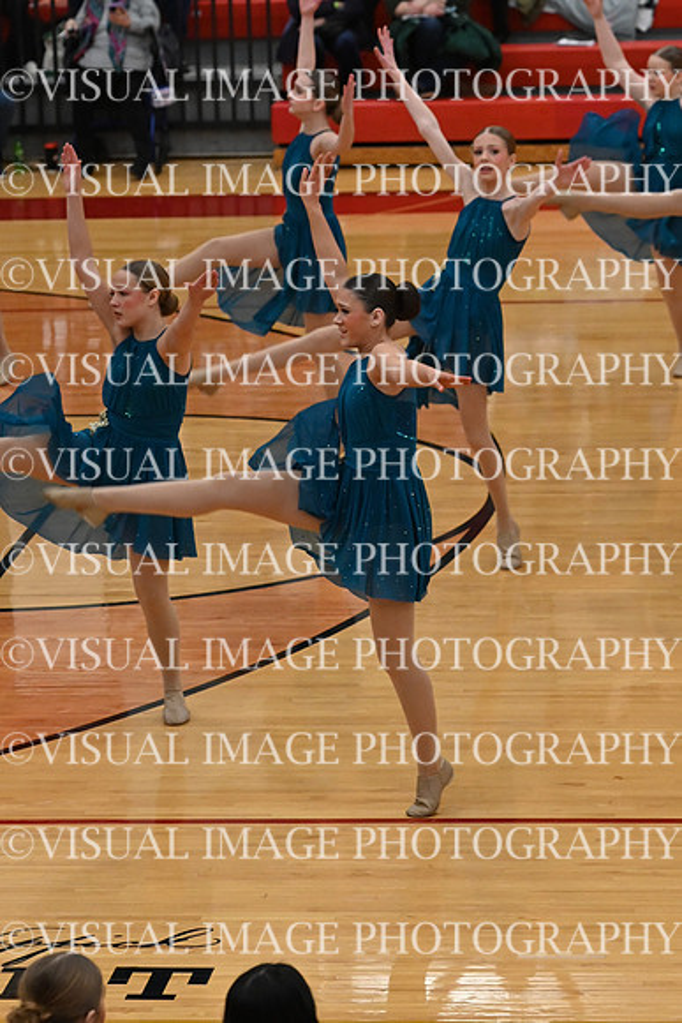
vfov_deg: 13.4
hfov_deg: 9.0
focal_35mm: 153
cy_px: 512
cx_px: 341
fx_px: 4345
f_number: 4
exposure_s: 1/400
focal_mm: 102
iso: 5000
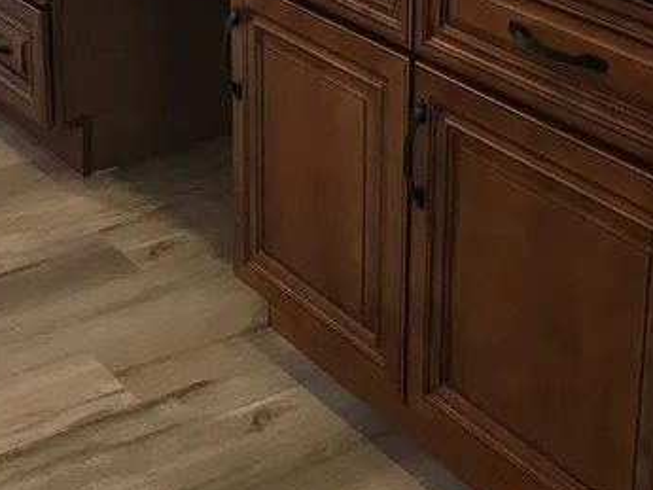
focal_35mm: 83
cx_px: 220
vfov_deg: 17.0
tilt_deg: -14.5
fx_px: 1566
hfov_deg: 23.4
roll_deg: +1.3
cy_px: -91
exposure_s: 1/30
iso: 32
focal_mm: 3.99
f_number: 1.8
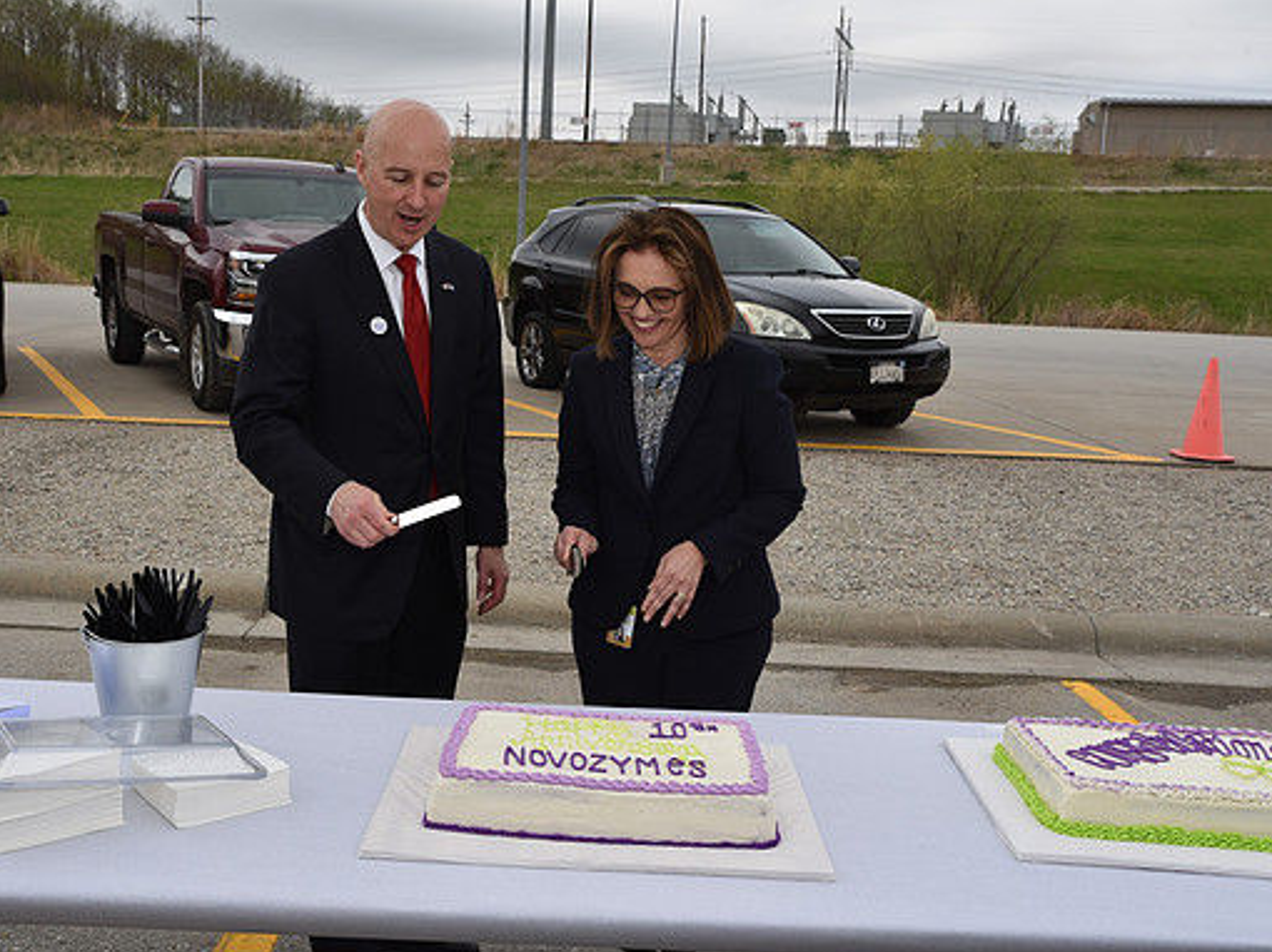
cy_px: 477
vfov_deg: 40.7
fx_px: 1286
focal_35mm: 35
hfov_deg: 52.6
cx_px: 601
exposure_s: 1/200
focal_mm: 32
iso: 100
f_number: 9
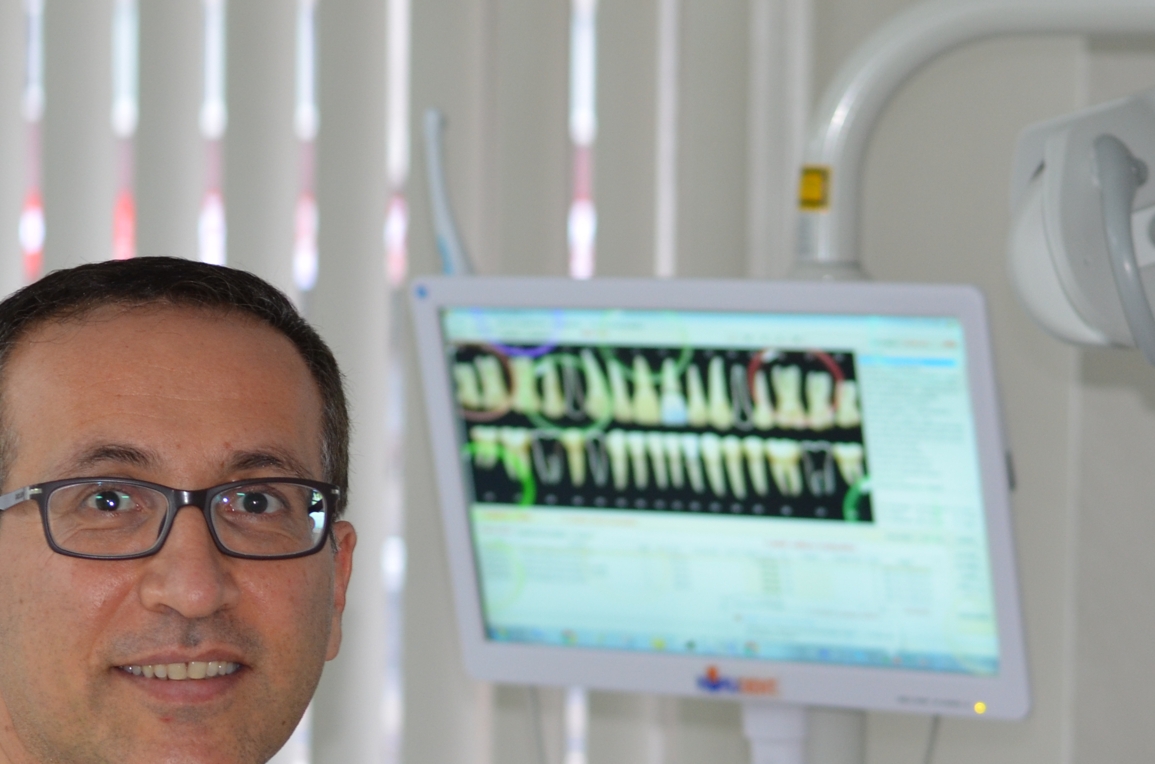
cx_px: 553
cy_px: 797
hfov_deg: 12.8
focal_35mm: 161
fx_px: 5154
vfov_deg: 8.4
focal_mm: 50
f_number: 2.8
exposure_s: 1/60
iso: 400
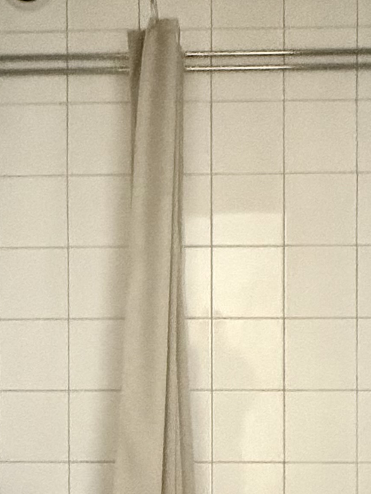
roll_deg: +0.4
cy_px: 389
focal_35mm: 49
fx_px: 700
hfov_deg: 29.7
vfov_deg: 37.6
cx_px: 192
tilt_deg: +0.0
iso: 3200
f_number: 2.2
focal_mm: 2.22
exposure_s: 1/23
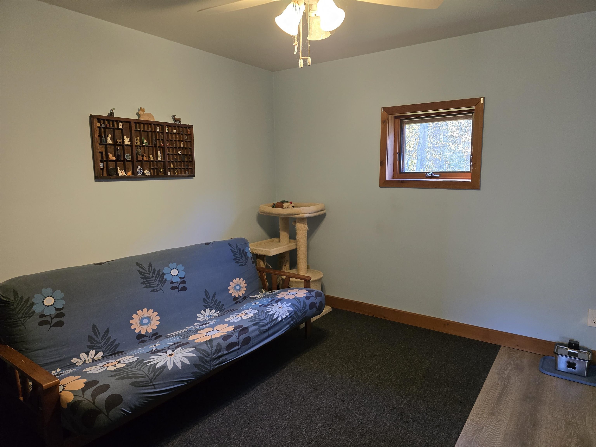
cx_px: 298
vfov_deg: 58.9
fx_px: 396
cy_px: 224
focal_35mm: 23
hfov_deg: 73.9
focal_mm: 6.3
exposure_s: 1/120
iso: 640
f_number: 1.7
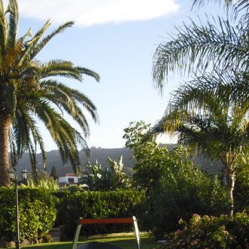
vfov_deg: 26.2
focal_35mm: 65
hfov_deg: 26.0
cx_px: 49
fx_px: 529
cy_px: 178
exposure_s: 1/80
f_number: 5.6
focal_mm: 6.2
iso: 64
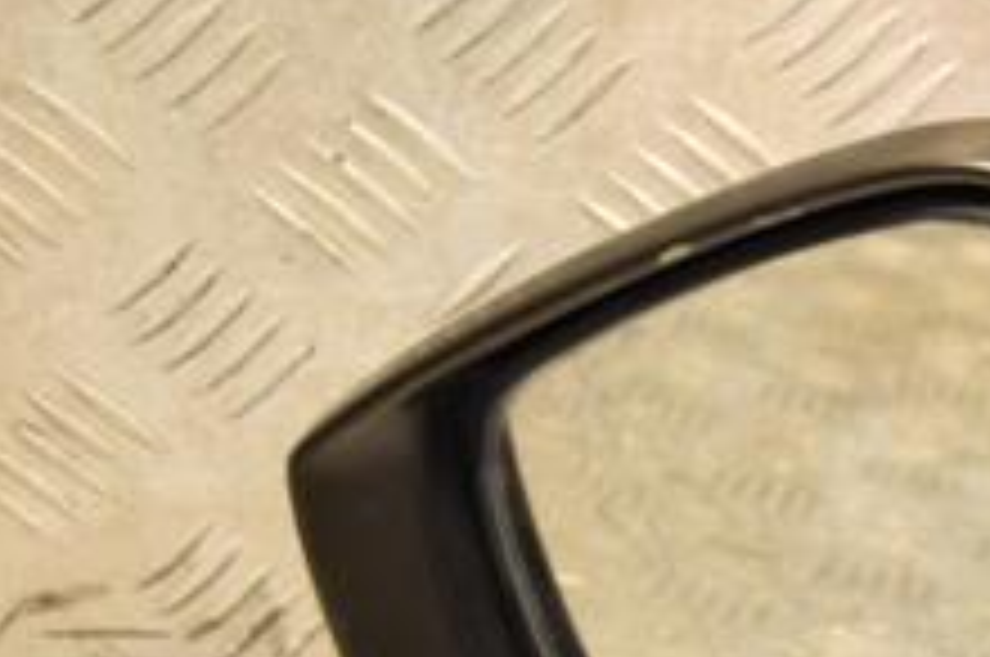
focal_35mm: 184
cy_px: 562
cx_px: 1233
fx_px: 5063
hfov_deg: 10.9
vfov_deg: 7.4
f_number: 4.8
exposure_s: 1/160
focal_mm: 45
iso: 800
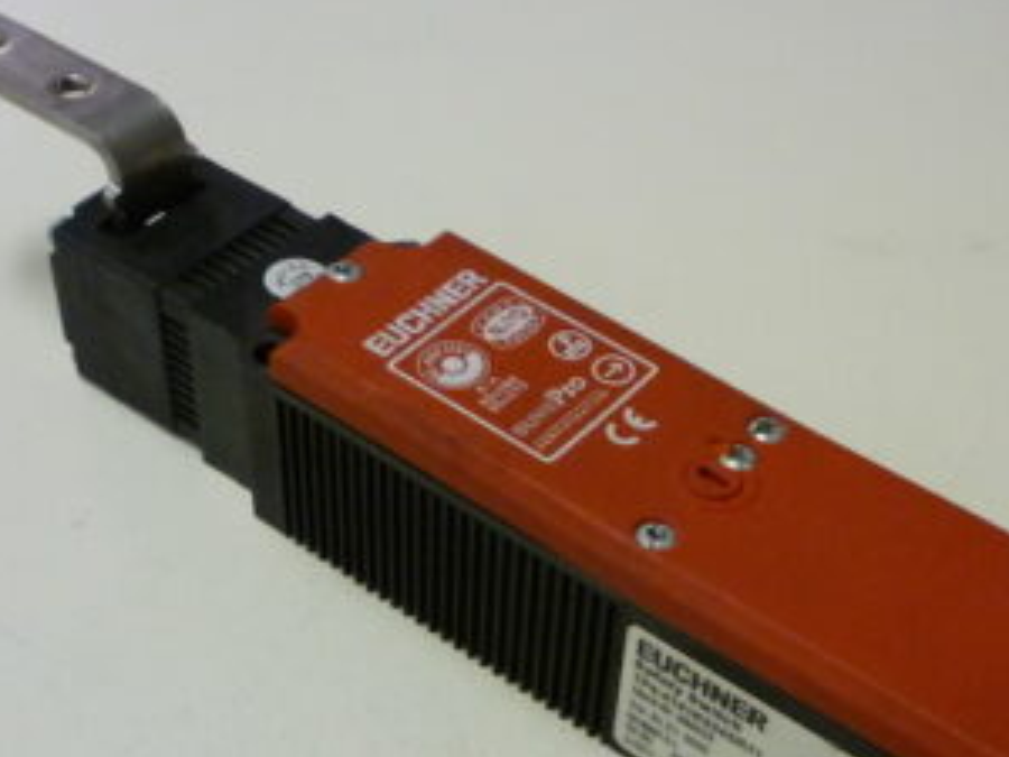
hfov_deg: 33.2
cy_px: 555
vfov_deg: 25.0
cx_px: 568
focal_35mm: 58
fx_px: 1691
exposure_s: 1/30
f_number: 3.3
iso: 400
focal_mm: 5.2
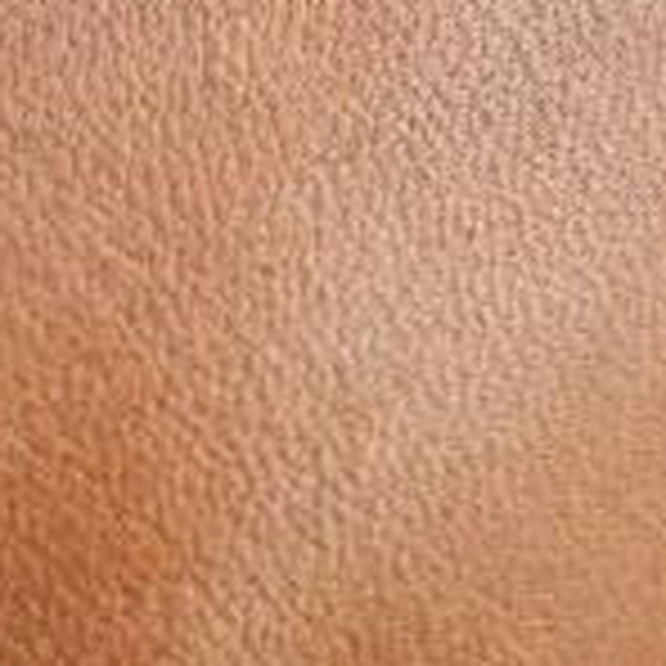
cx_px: -315
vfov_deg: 7.7
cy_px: 896
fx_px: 4876
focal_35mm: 224
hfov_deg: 7.7
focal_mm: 10.6
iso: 200
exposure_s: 1/2.1
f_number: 4
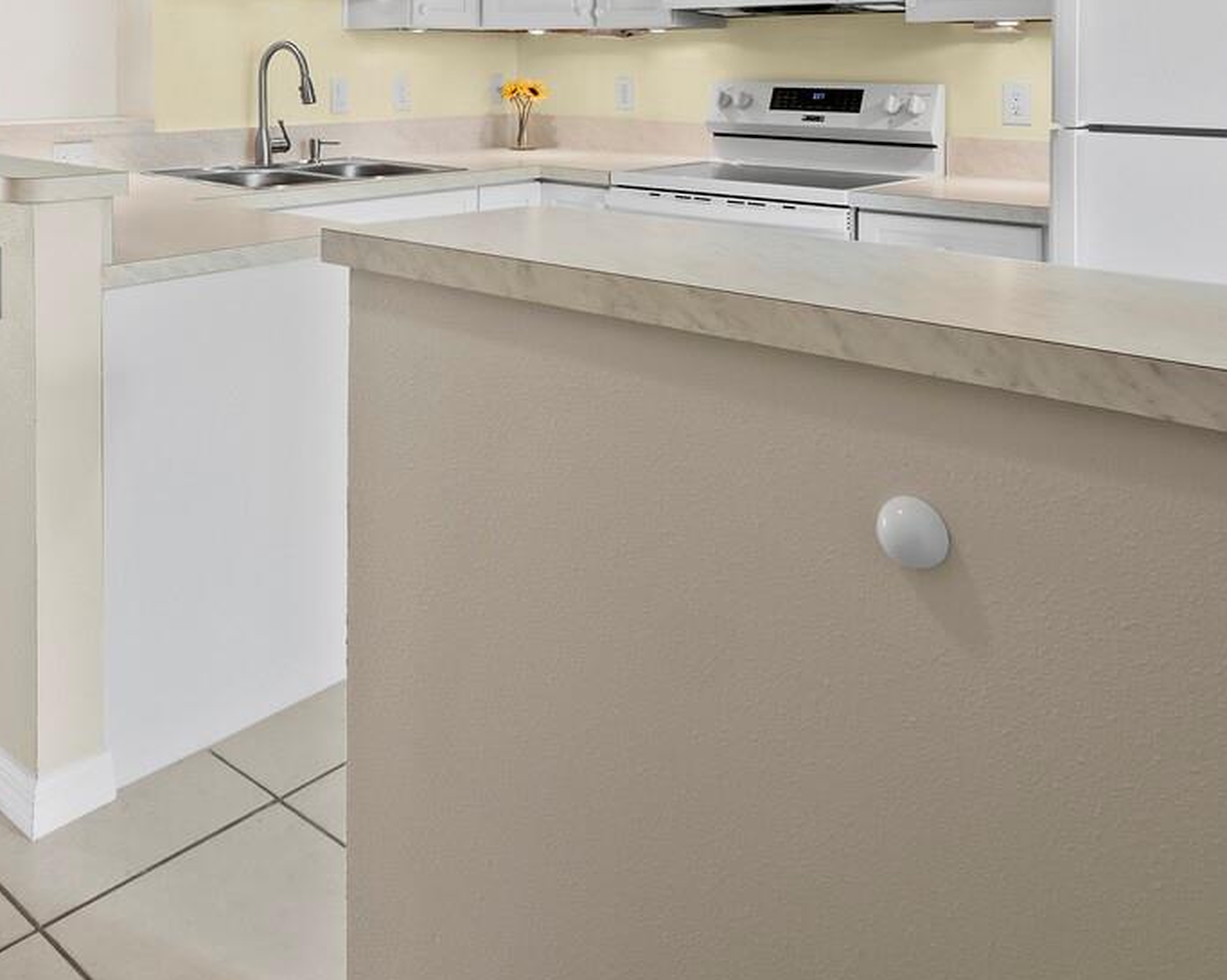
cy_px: -2
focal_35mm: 32
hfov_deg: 54.6
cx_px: 411
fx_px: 1162
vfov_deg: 40.1
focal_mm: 7
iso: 400
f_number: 11
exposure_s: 1/2.5
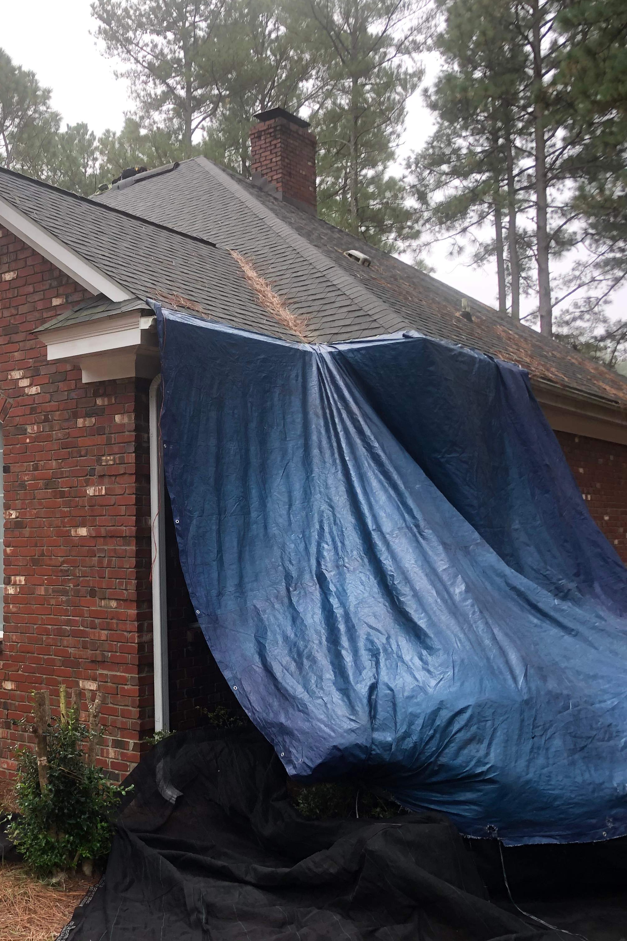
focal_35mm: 39
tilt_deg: +4.2
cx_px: 67
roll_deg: +1.3
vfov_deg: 49.6
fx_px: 1019
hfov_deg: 32.6
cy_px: 469
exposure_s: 1/120
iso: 50
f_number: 1.8
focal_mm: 3.99
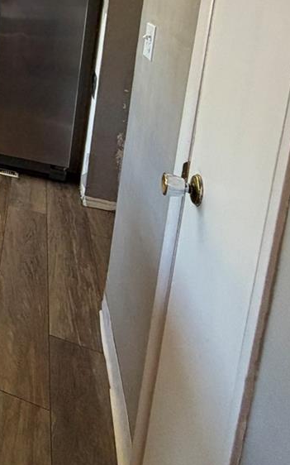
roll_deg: +1.1
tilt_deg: -8.3
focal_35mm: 38
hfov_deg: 22.1
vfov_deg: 45.2
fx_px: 481
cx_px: -221
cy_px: 22
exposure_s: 1/120
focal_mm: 2.22
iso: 200
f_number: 2.2
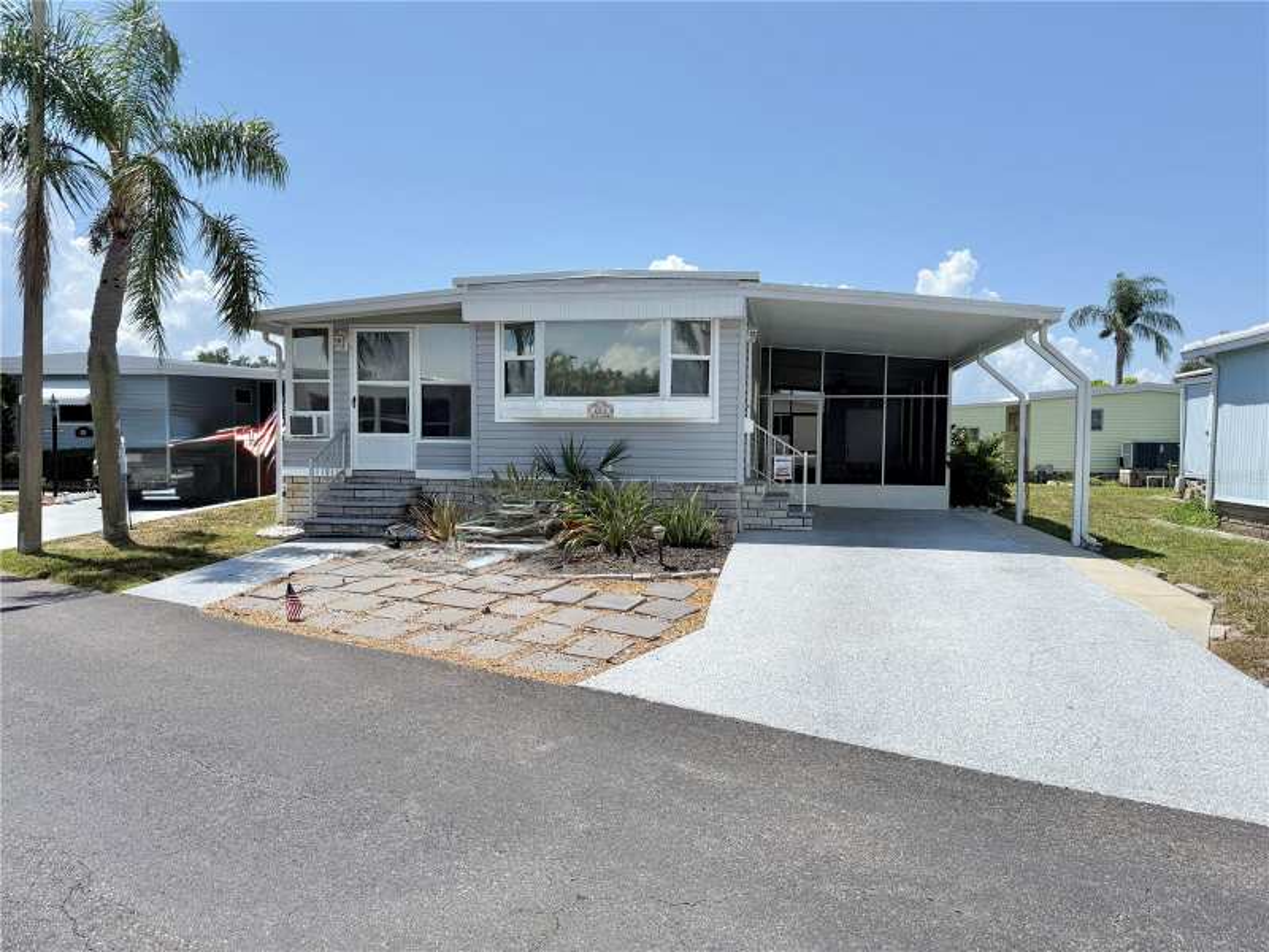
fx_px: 880
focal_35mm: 24
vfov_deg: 56.8
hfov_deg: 71.6
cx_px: 634
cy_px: 476
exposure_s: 1/7353
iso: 80
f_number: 1.78
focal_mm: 6.76
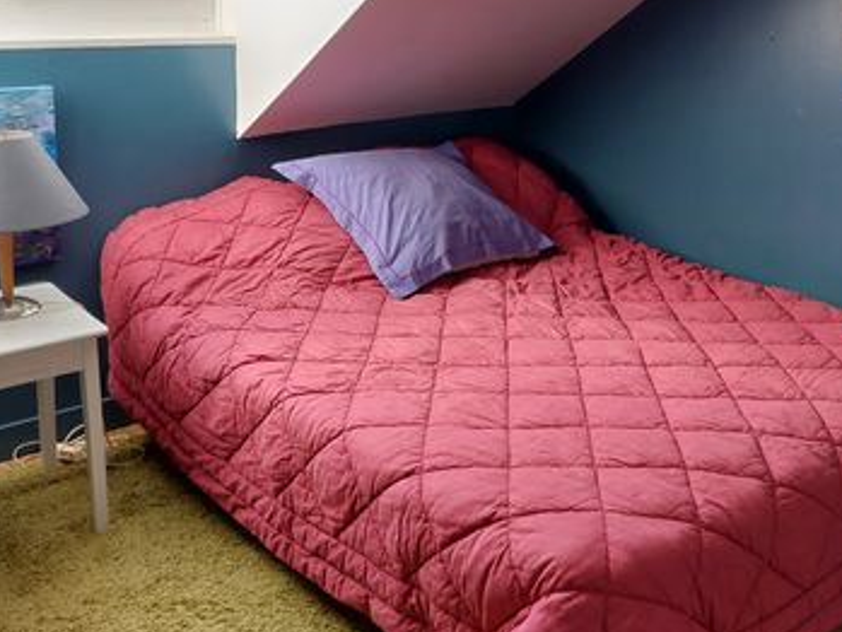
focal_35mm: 43
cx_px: 598
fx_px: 1046
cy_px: 188
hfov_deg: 42.9
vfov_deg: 33.2
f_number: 1.8
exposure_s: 1/50
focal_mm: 5.23
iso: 50
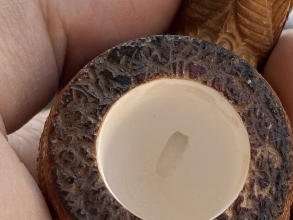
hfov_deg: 11.5
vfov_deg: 8.7
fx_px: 1447
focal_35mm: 171
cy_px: 100
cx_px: 245
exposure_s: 1/694
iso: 64
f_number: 1.78
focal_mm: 6.86
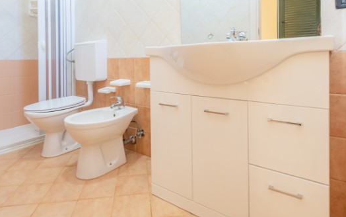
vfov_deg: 55.5
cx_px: 167
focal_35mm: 21
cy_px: 64
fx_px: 198
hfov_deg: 82.2
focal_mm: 10
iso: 200
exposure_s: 2.5
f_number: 13
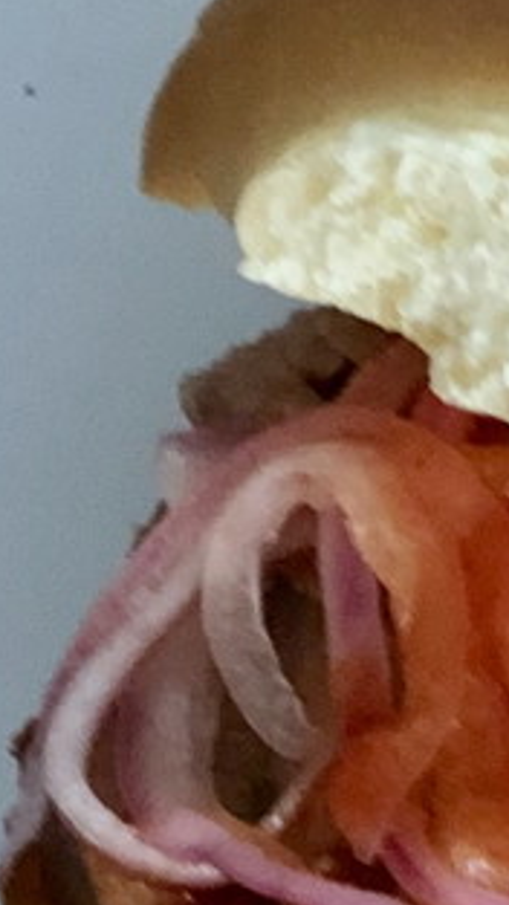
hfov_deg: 4.0
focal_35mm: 290
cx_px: 1648
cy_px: 266
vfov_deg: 7.4
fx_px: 6960
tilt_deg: -46.8
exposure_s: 1/13
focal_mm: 6
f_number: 2.4
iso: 160
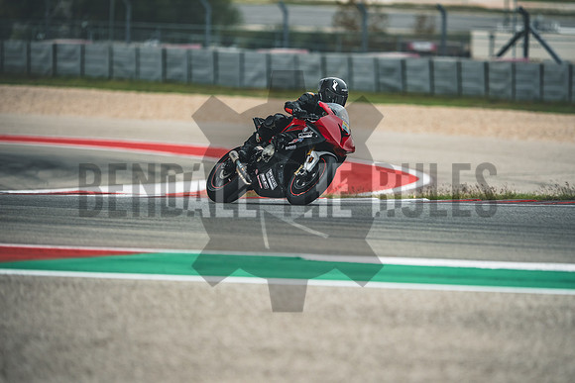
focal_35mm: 300
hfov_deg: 6.9
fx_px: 4793
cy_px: 192
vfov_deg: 4.6
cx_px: 288
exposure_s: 1/1600
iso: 250
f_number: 2
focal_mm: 200
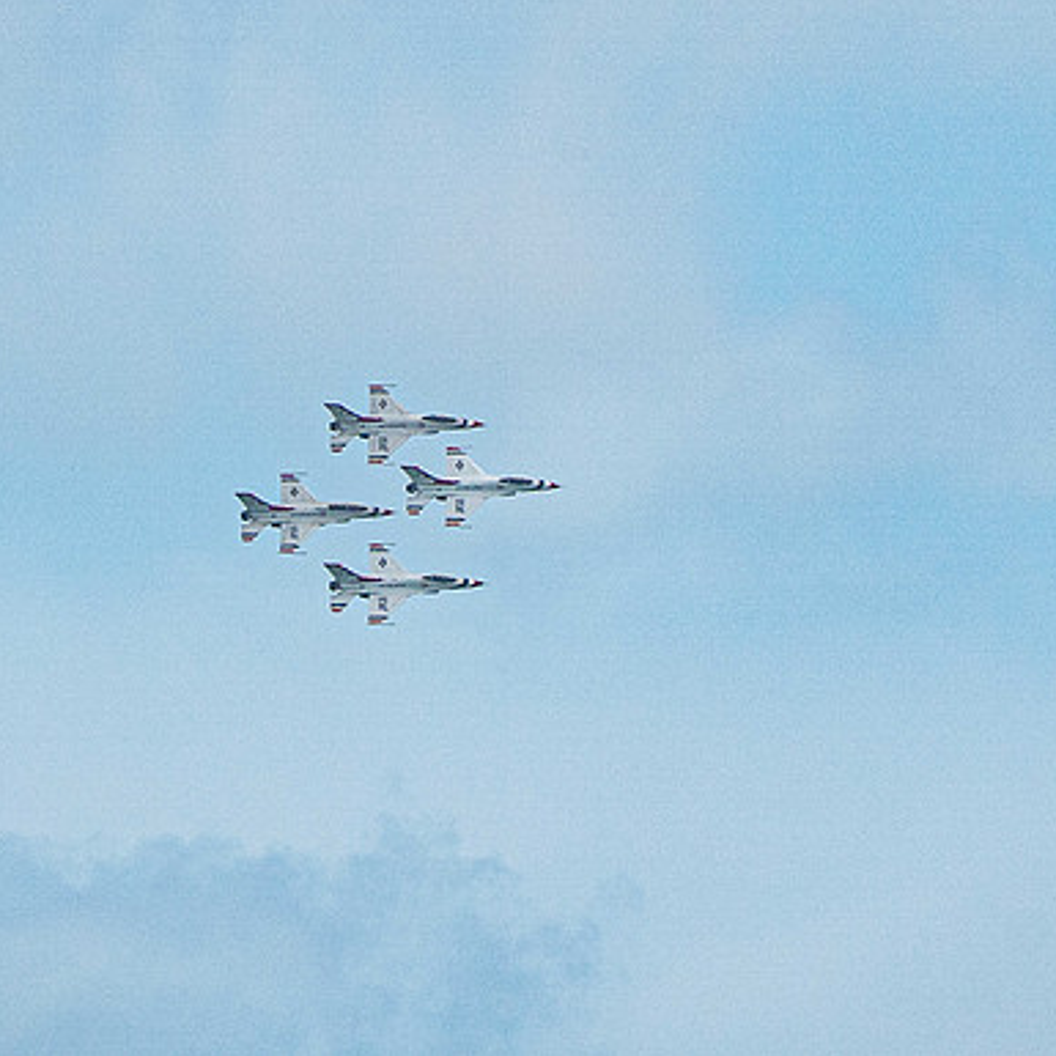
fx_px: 43418
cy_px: 301
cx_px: 509
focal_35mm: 1258
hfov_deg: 1.4
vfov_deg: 1.4
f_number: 8
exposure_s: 1/2000
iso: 800
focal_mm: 400
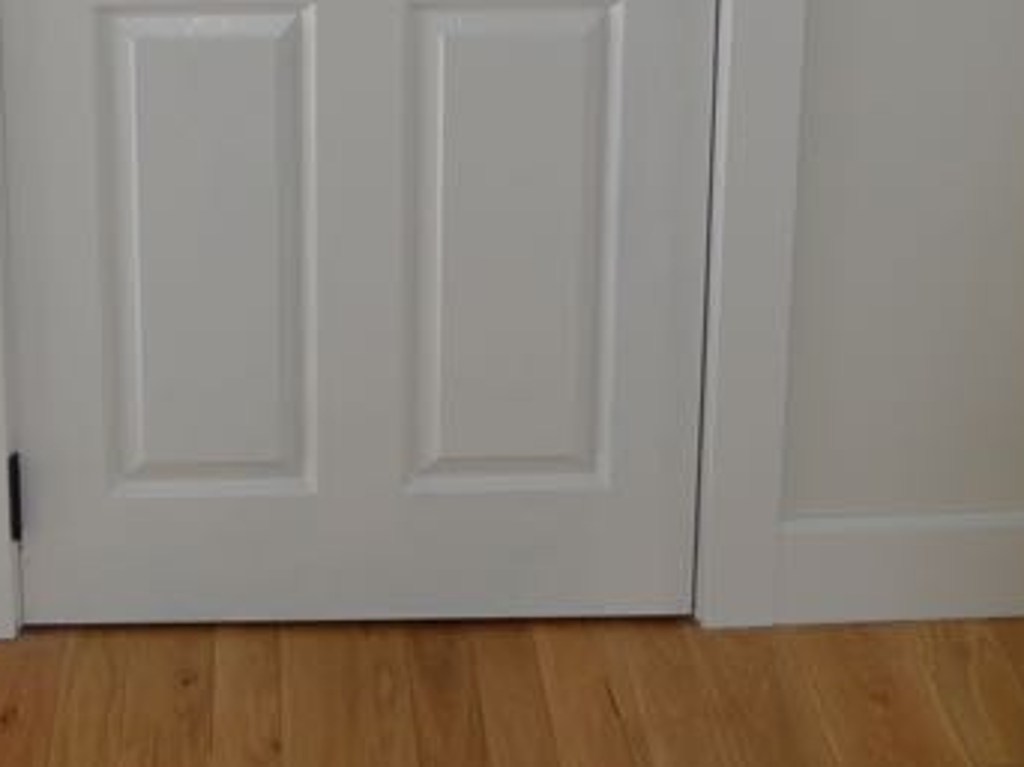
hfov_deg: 24.1
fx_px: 2394
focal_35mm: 81
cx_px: 371
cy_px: -174
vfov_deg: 17.3
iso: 640
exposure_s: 1/60
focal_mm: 24
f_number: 4
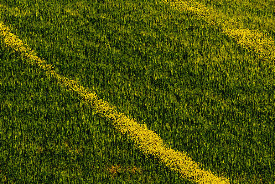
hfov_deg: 3.6
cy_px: -88
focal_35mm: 575
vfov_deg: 2.4
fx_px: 4393
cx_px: 152
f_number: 8
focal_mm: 185
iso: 200
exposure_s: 1/400
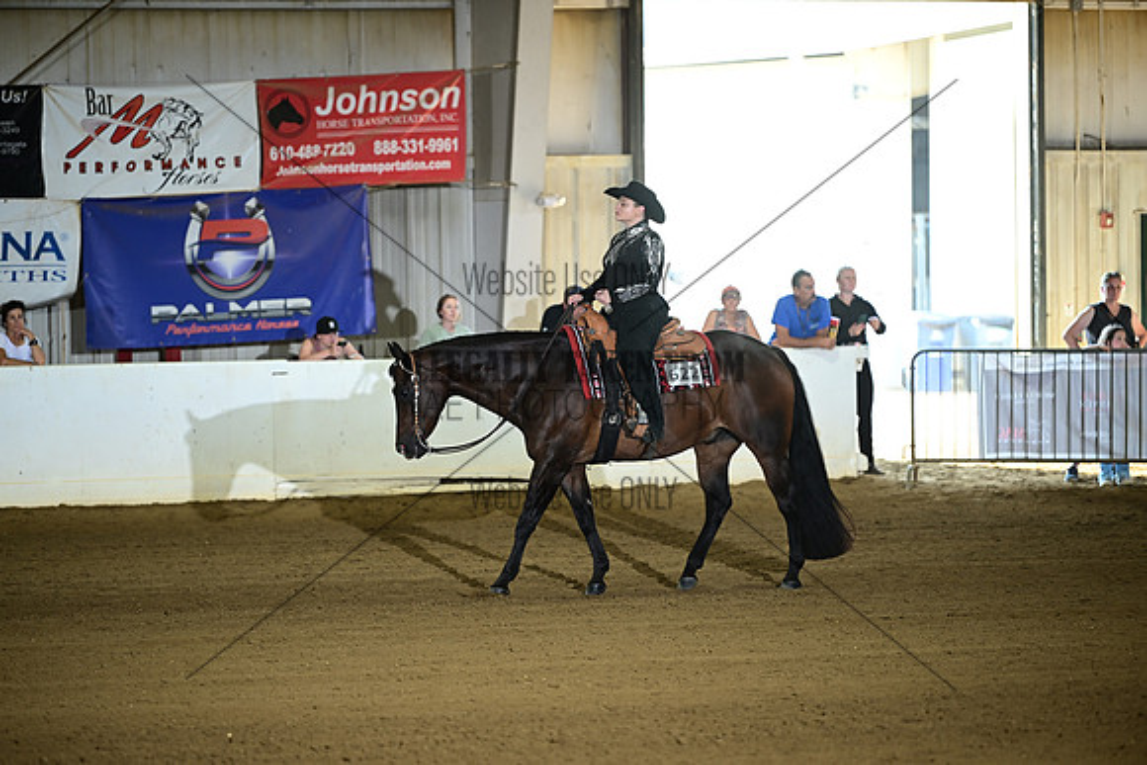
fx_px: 6373
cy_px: 382
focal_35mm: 200
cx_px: 574
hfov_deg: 10.3
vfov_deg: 6.9
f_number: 3.5
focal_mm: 200
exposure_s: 1/203
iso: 500
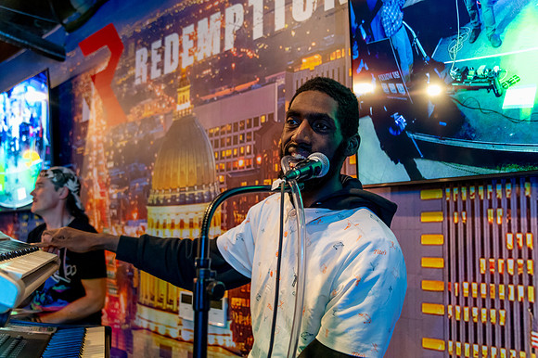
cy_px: 179
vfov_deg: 35.0
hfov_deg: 50.7
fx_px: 568
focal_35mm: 38
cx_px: 269
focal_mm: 38
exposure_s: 1/25
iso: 6400
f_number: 4
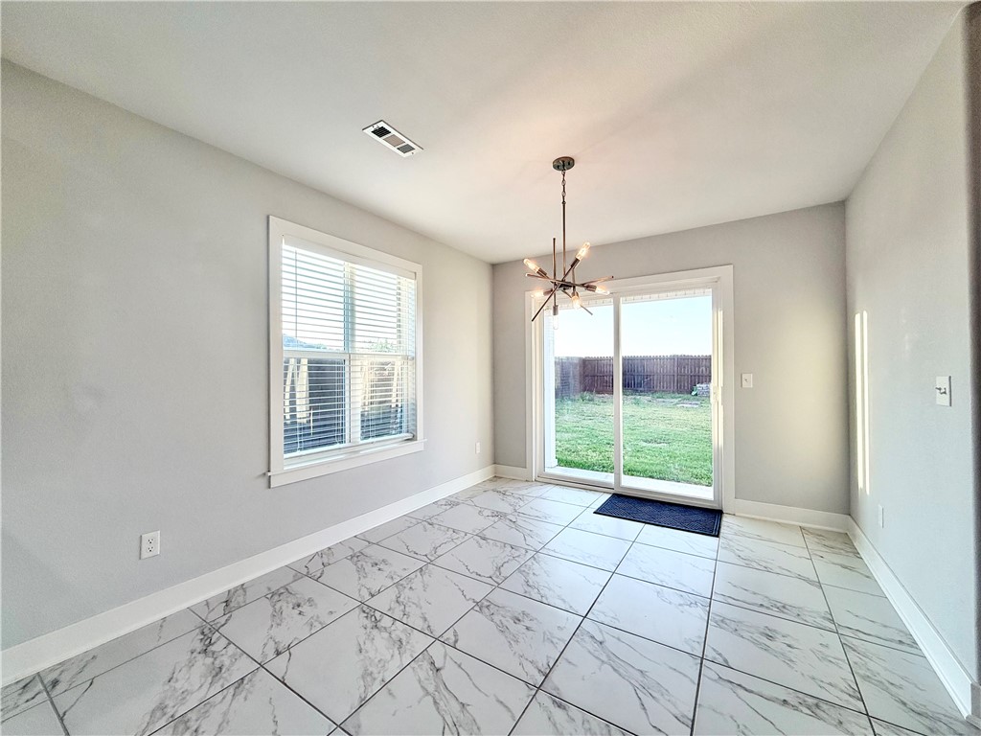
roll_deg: +0.4
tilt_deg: -0.1
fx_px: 397
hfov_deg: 102.1
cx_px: 490
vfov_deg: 85.7
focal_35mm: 14
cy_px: 368
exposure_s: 1/120
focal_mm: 2.22
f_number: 2.2
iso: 64
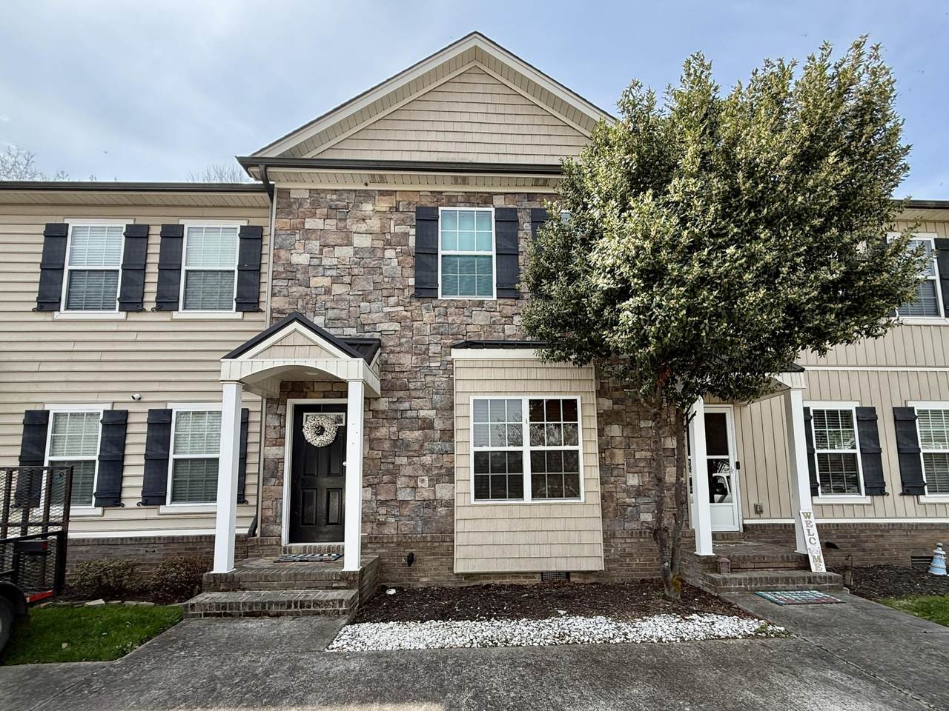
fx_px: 384
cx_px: 474
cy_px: 356
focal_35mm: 14
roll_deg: +1.0
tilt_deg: +7.0
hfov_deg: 102.1
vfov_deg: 85.7
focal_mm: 2.22
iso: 50
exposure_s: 1/631
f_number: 2.2
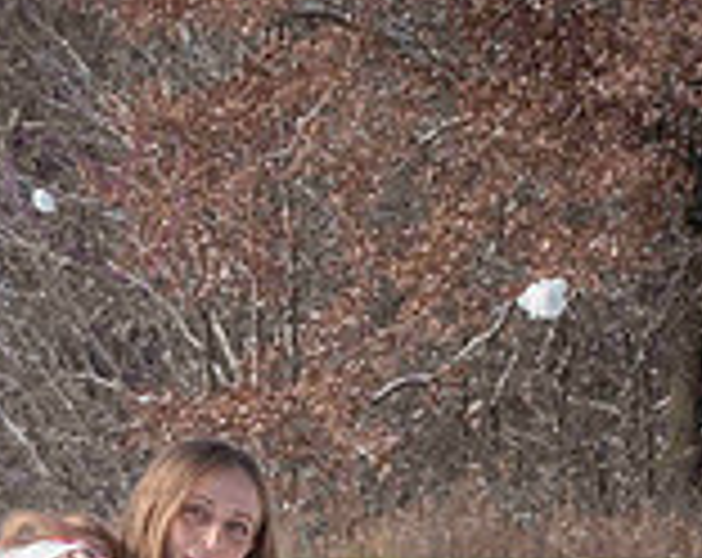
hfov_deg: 6.9
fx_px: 5803
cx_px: 122
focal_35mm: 280
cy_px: 763
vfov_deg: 5.5
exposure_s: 1/1000
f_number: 14
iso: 640
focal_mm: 80
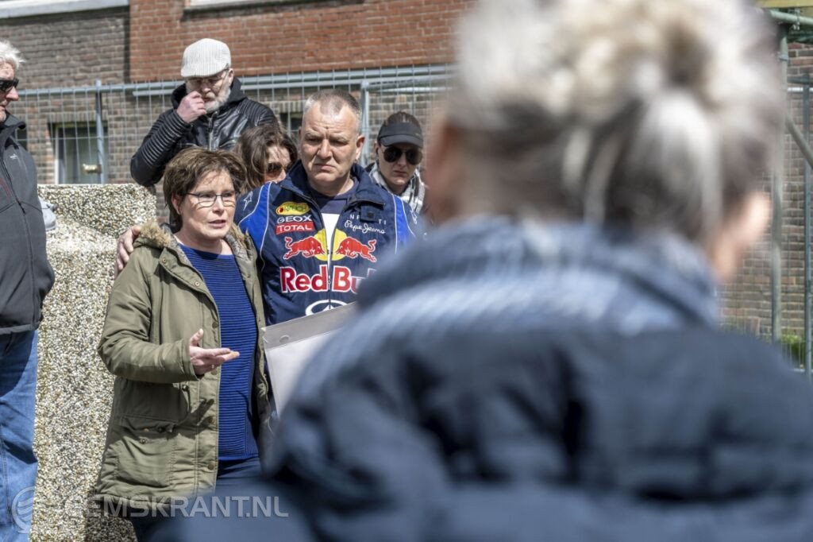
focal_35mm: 72
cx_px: 406
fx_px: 1625
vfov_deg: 18.9
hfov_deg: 28.1
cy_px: 271
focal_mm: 48
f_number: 4
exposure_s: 1/640
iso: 64
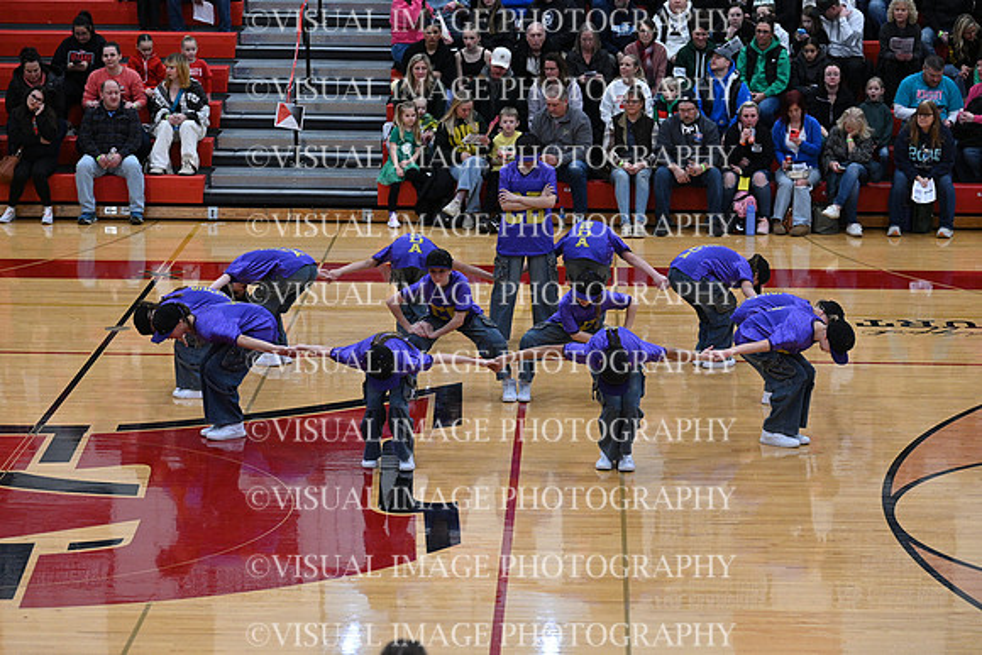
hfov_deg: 17.8
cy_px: 328
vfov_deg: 11.9
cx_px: 491
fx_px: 3138
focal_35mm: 115
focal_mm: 115
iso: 4000
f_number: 4
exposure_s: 1/400
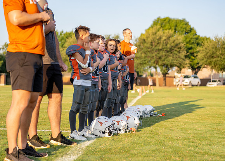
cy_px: 79
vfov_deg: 18.9
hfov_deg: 26.2
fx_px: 483
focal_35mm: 76
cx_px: 113
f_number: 2.8
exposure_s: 1/1600
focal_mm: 70
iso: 400
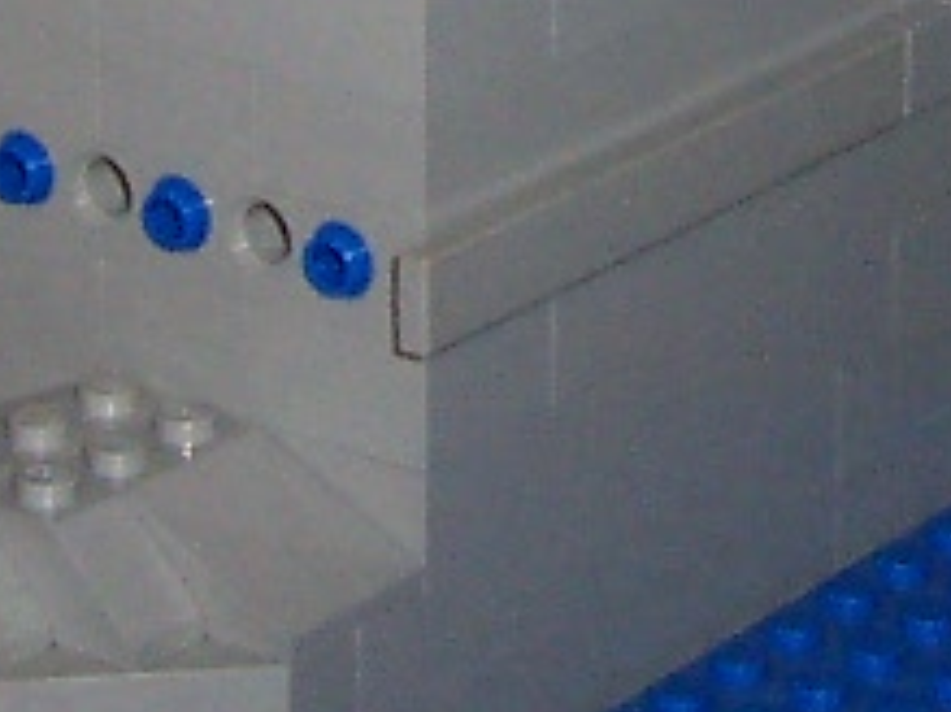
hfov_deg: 9.7
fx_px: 5574
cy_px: -595
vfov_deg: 7.1
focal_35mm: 203
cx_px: 873
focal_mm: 5.6
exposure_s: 1/60
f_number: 2.8
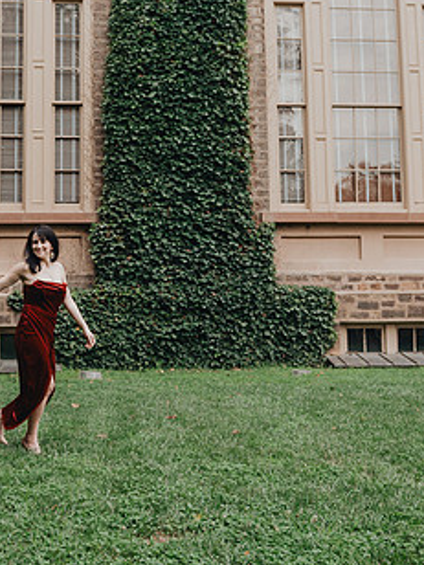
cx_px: 145
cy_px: 234
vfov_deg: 40.3
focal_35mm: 47
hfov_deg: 30.7
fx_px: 768
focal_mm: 24
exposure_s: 1/500
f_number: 3.2
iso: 400
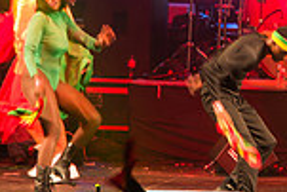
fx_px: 7661
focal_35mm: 960
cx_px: 262
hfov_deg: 2.1
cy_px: 11
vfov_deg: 1.4
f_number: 5.6
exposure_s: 1/60
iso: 2000
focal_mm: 250
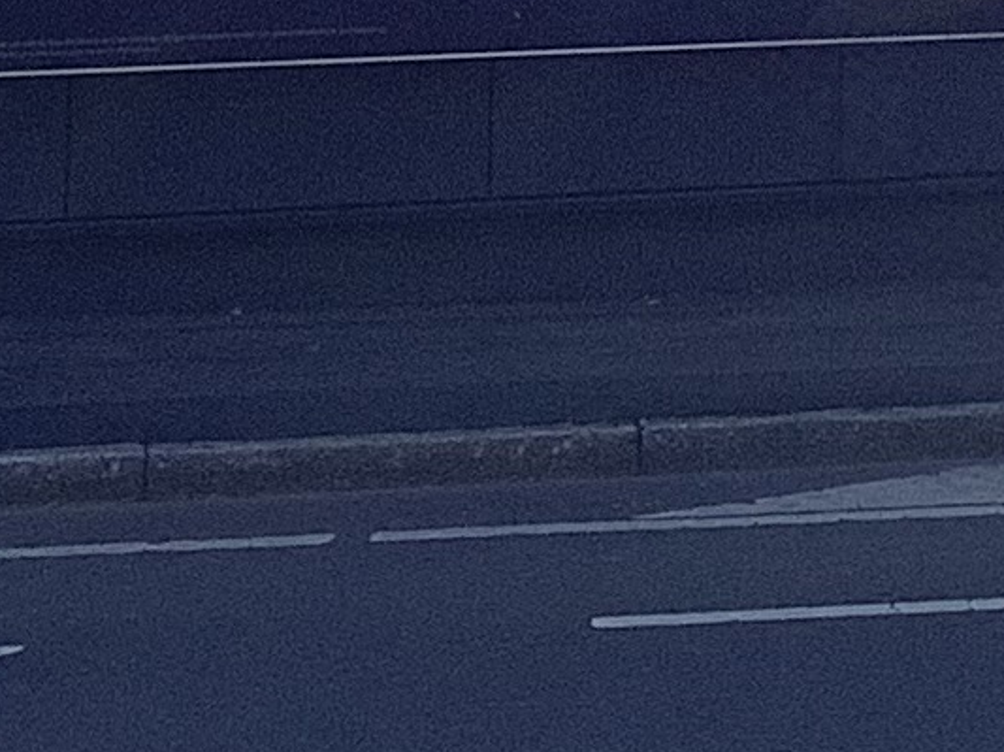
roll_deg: +1.5
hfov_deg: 9.8
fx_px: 5507
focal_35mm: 190
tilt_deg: +4.9
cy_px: -809
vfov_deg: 7.5
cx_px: 1936
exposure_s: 1/1664
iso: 25
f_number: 2.4
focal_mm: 3.3
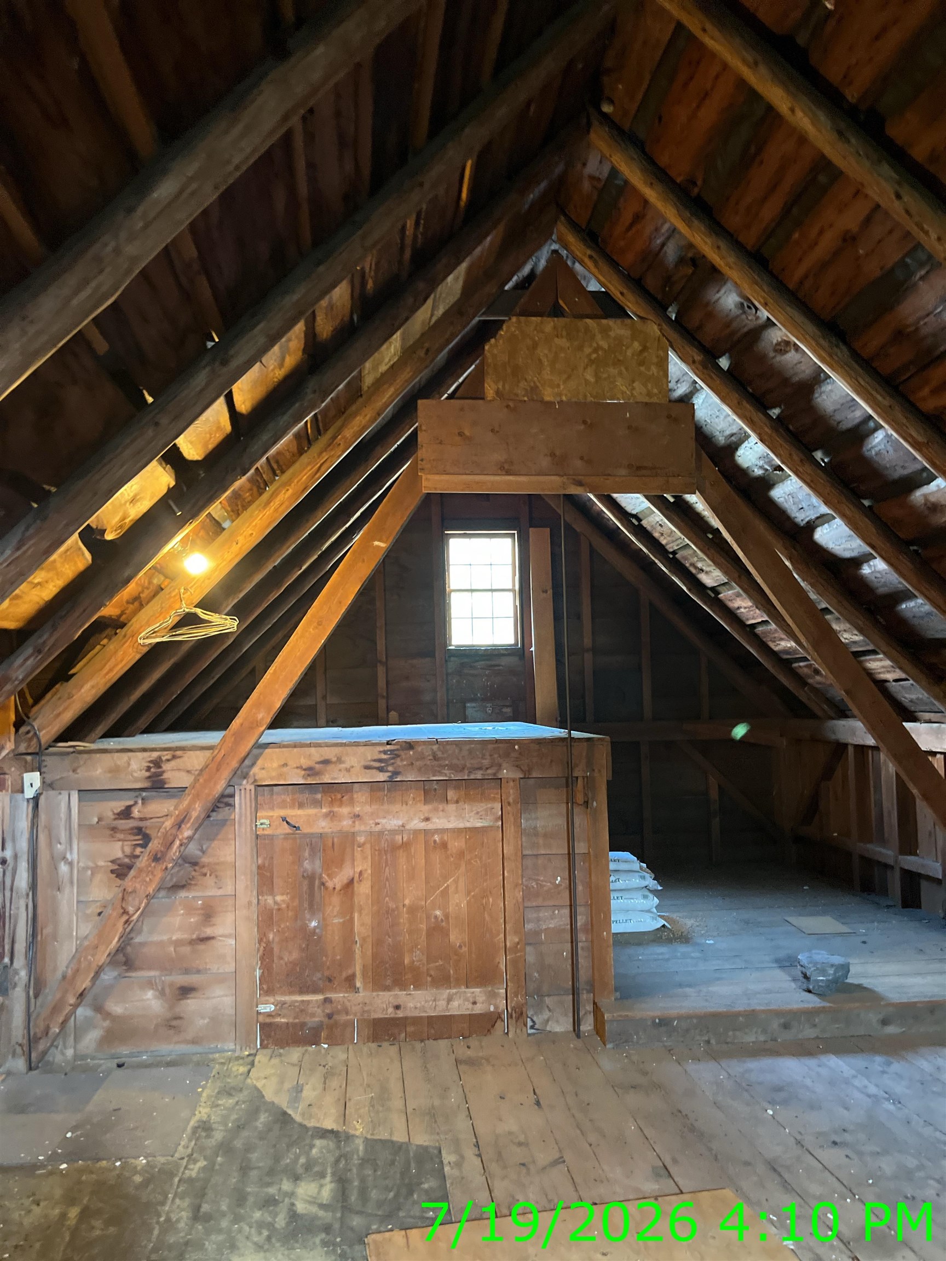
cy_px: 630
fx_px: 947
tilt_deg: +5.4
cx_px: 473
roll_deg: -0.4
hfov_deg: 53.1
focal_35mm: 26
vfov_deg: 67.3
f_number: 1.6
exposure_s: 1/30
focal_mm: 5.1
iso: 640
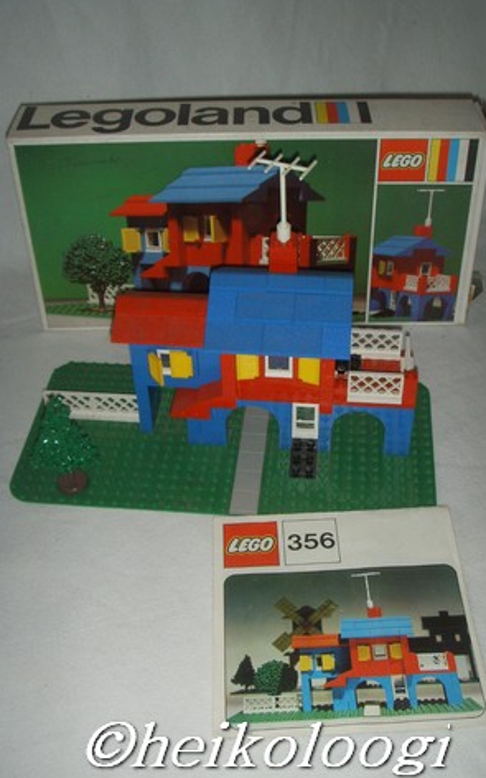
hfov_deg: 30.5
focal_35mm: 42
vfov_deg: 47.2
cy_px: 394
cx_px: 270
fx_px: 890
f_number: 3.5
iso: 100
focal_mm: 6.6
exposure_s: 1/45
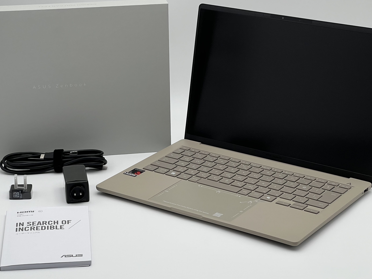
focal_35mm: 98
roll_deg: +0.8
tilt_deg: -18.6
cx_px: 167
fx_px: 1053
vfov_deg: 15.1
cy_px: 122
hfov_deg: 20.0
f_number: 2.8
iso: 50
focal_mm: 9
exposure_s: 1/99
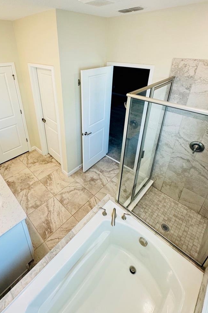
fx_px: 156
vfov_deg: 88.6
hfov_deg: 66.8
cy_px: 122
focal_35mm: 18
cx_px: 85
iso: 200
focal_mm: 2.22
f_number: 2.2
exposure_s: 1/60
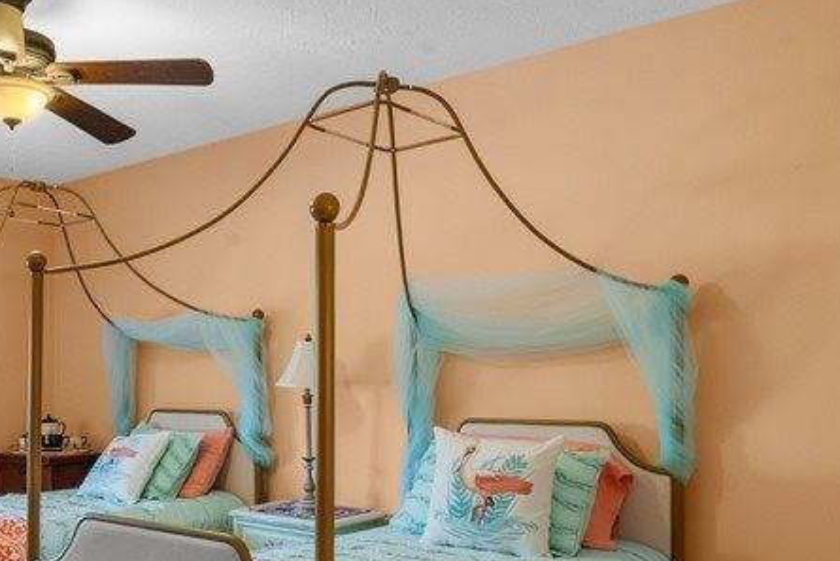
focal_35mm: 39
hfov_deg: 46.3
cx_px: 139
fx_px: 910
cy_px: 404
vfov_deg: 33.7
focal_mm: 16
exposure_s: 1
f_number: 11
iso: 800
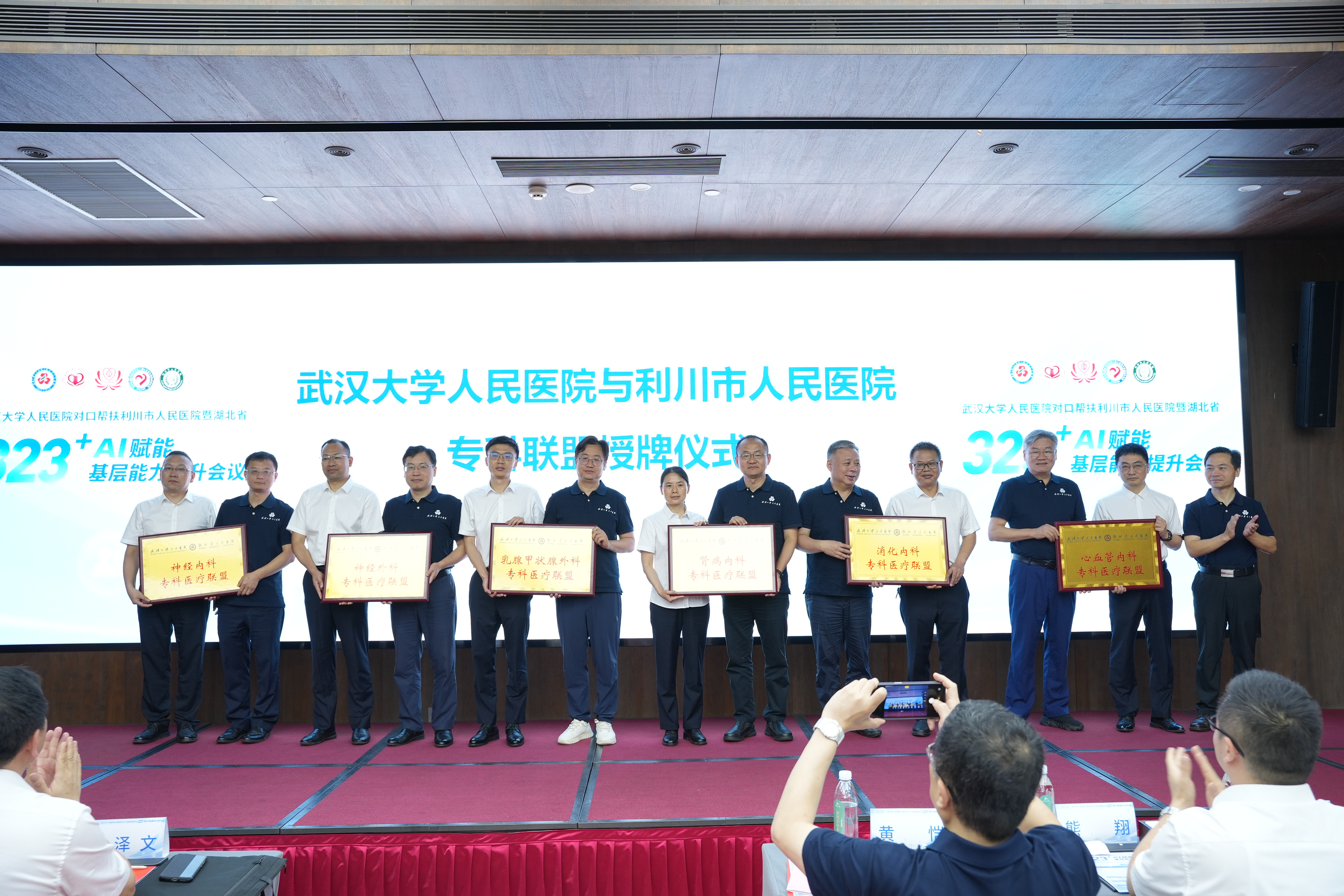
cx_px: 672
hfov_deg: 61.6
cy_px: 448
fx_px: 1127
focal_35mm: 30
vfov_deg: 43.3
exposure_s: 1/60
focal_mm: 30.2
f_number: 4
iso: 640
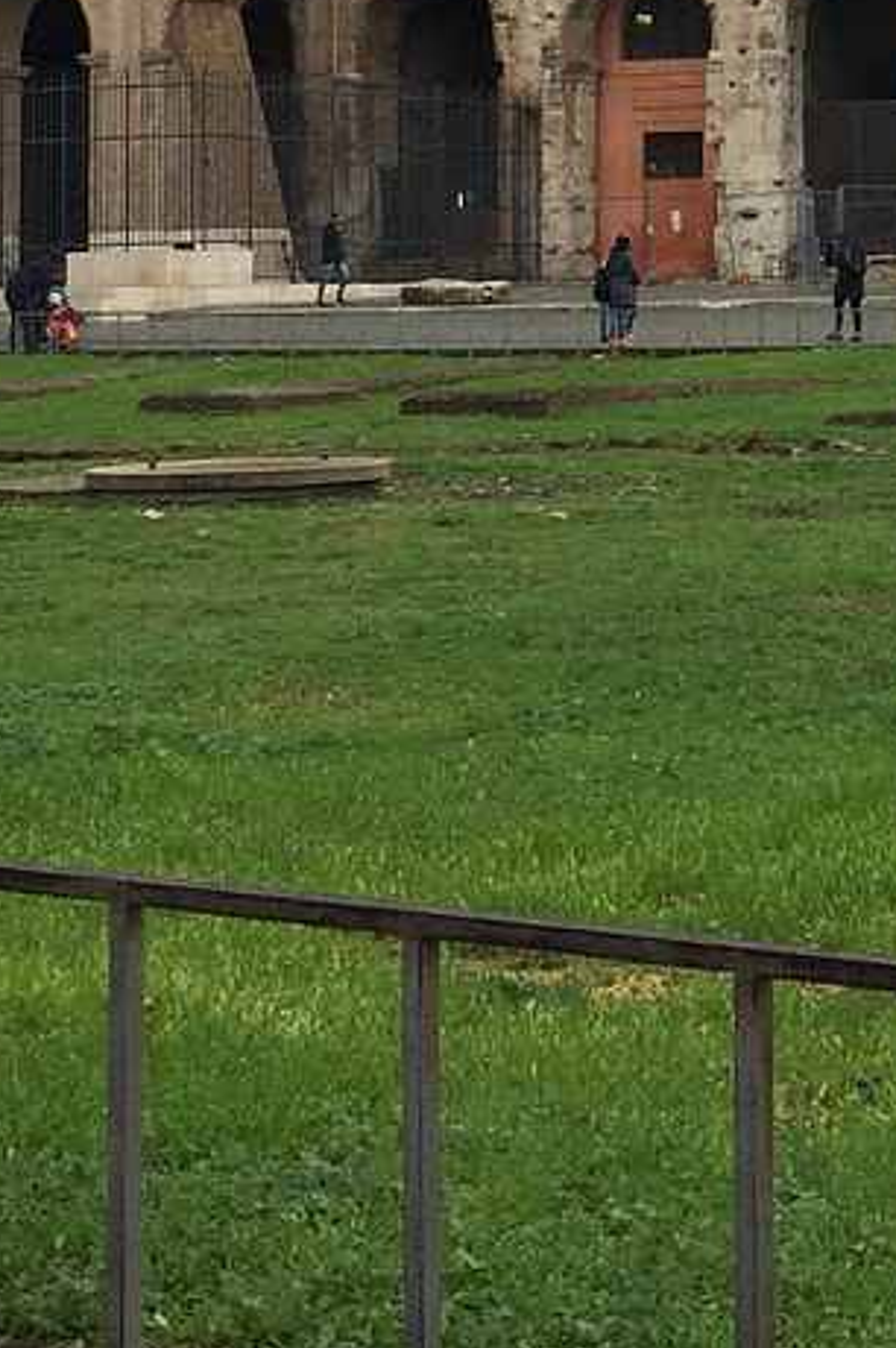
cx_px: 1265
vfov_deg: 19.0
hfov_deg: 12.5
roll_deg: +0.7
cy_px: 73
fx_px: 3926
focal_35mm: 105
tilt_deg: +4.7
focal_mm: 4.15
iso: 32
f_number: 2.2
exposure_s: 1/760
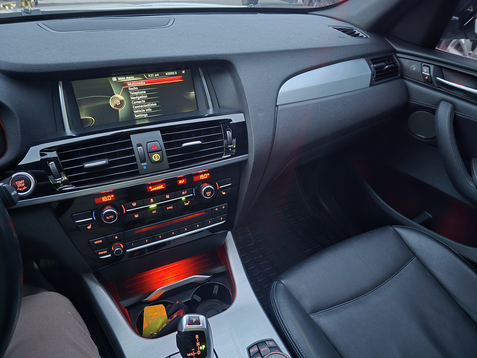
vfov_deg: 58.9
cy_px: 179
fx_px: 317
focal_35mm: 23
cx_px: 238
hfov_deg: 73.9
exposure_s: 1/24
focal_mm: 6.3
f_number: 1.7
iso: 2500
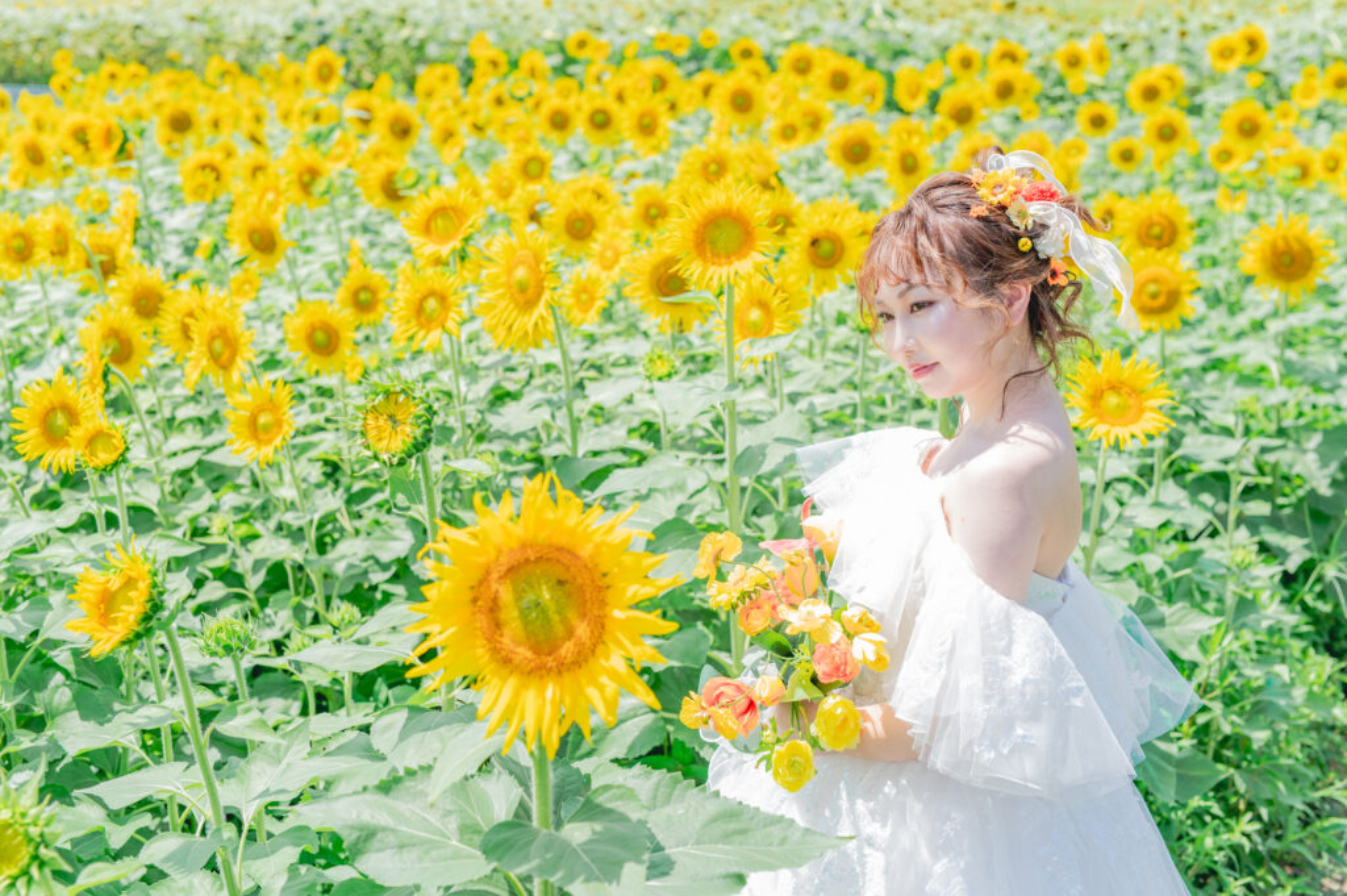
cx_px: 674
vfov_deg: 26.9
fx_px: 1869
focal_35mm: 50
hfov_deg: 39.6
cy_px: 448
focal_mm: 50
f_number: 4.5
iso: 100
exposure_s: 1/400
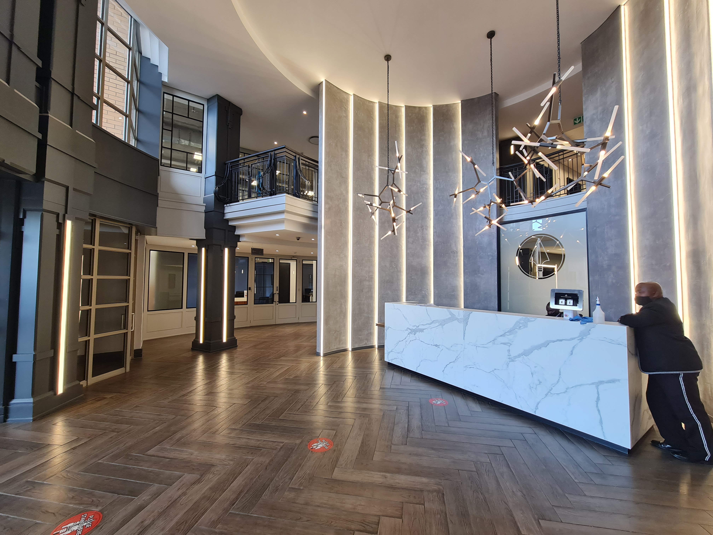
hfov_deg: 106.2
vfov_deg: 89.9
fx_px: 268
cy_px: 268
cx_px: 356
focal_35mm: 13
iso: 125
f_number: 2.2
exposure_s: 1/50
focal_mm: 2.2
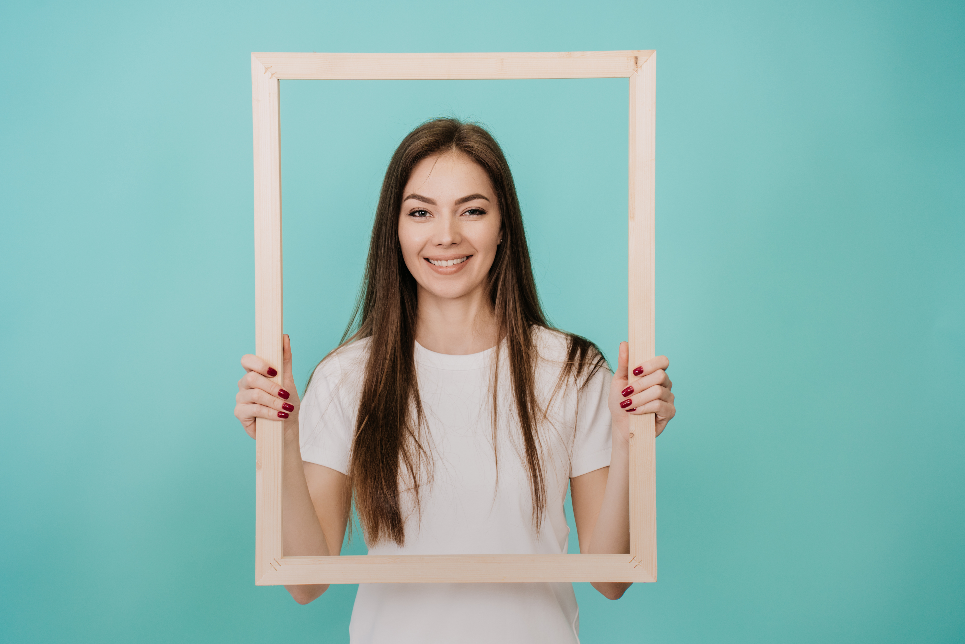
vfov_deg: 18.2
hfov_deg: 27.0
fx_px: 2010
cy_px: 322
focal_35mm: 75
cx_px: 482
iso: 500
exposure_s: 1/200
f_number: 4
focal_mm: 75
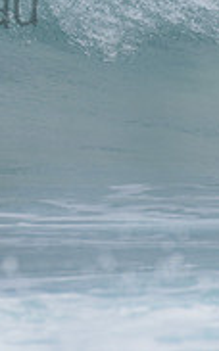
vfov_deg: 1.1
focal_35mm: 1983
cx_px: -129
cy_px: -102
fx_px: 18982
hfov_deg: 0.7
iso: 220
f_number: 5.6
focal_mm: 500
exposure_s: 1/2000
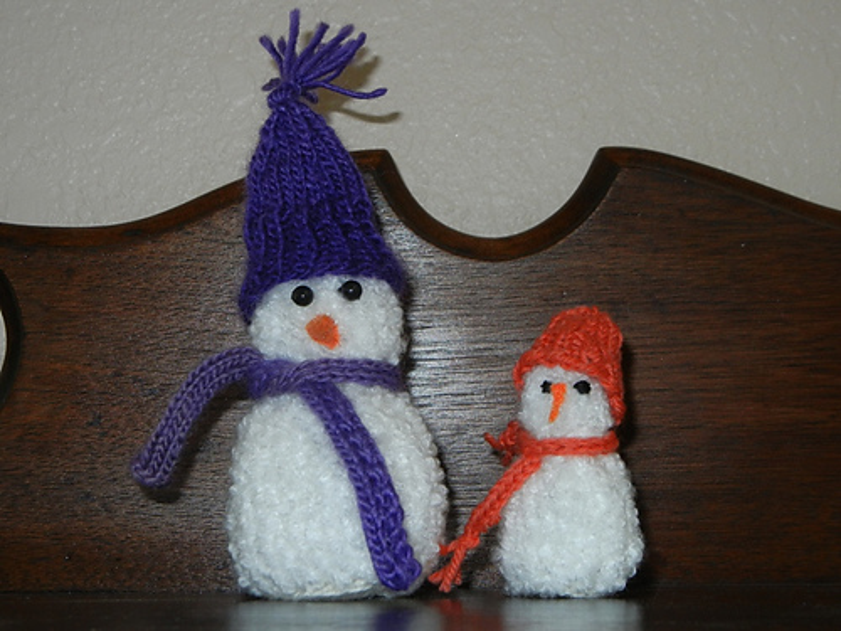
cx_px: 420
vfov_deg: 21.6
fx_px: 1652
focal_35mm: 68
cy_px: 316
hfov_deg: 28.6
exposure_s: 1/30
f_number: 4.1
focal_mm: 12.2
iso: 200
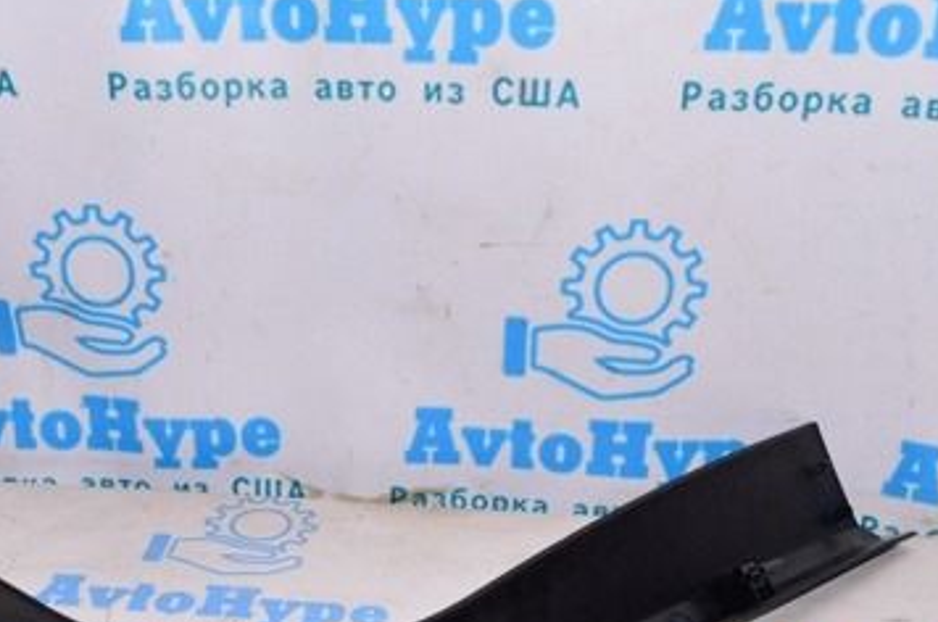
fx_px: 1404
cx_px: 374
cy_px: 463
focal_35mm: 54
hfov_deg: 36.8
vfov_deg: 24.7
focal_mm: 20
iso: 1600
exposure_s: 1/160
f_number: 8
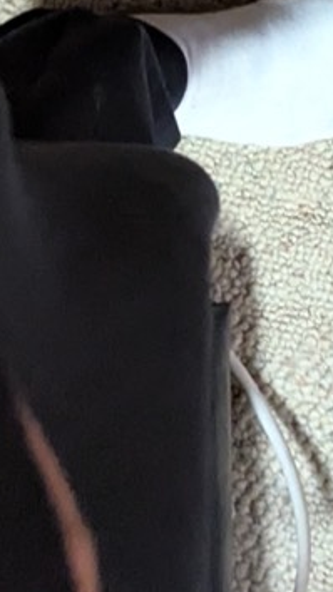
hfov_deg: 9.2
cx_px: 817
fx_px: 1853
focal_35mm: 118
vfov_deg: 15.0
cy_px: -574
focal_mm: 6.81
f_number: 1.85
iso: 1908
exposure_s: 1/58.3
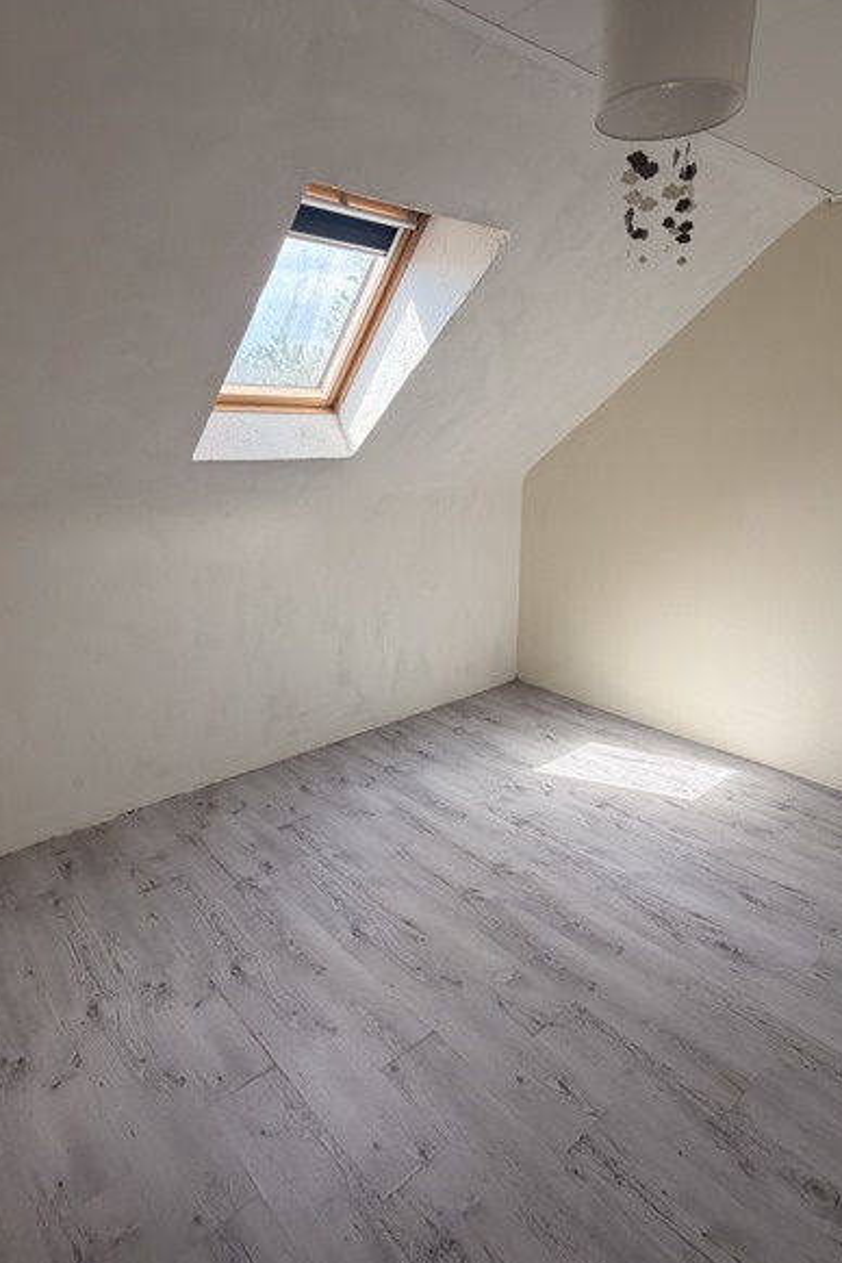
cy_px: 645
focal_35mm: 20
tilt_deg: -17.5
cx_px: 417
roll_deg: +0.5
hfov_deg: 61.9
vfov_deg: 84.0
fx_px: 702
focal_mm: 2.22
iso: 50
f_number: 2.2
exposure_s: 1/145
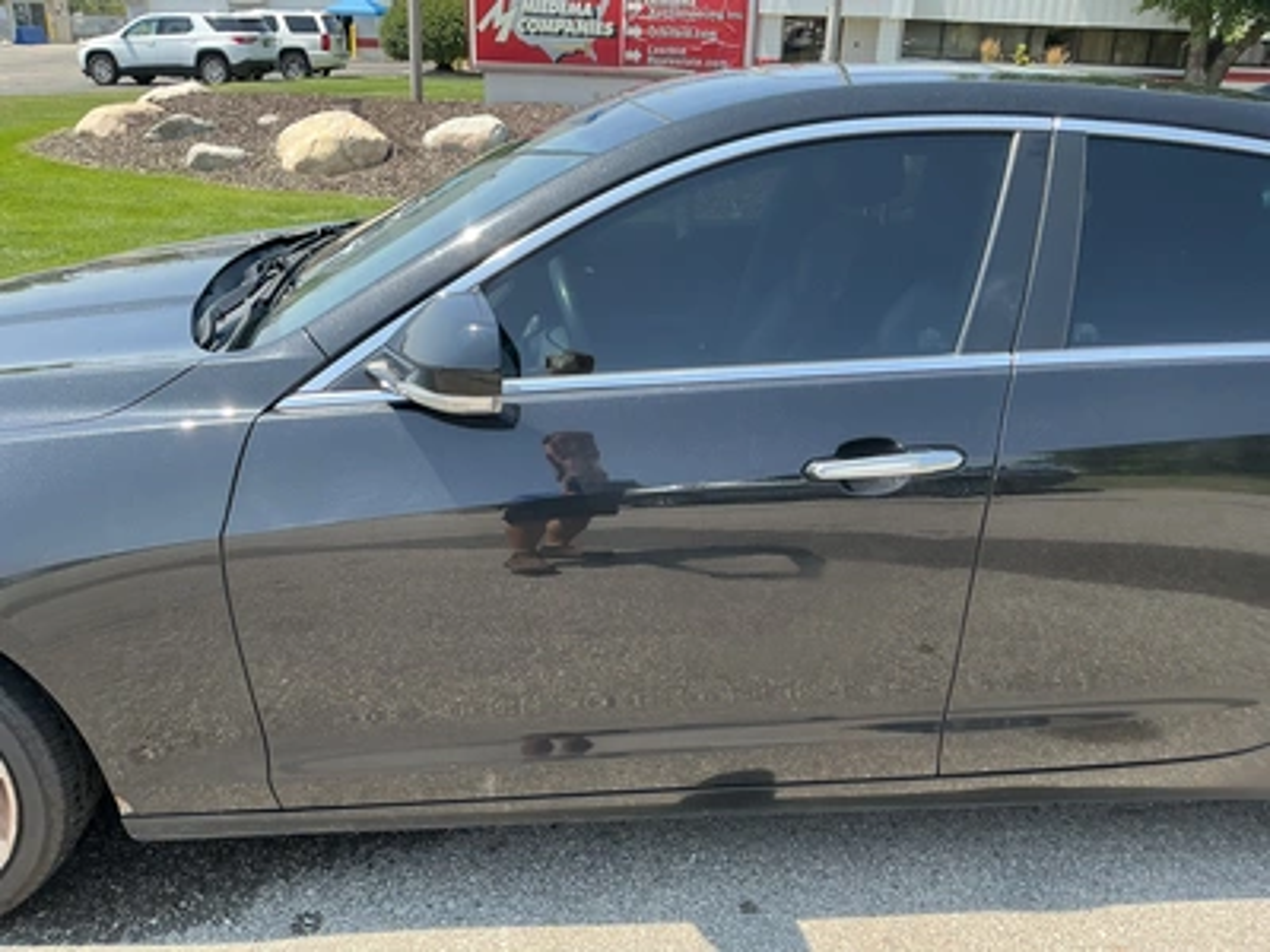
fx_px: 1027
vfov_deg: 49.7
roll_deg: -1.3
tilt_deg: -22.2
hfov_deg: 63.4
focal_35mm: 28
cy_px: 476
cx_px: 635
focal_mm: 3
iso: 25
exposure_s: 1/415
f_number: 1.8
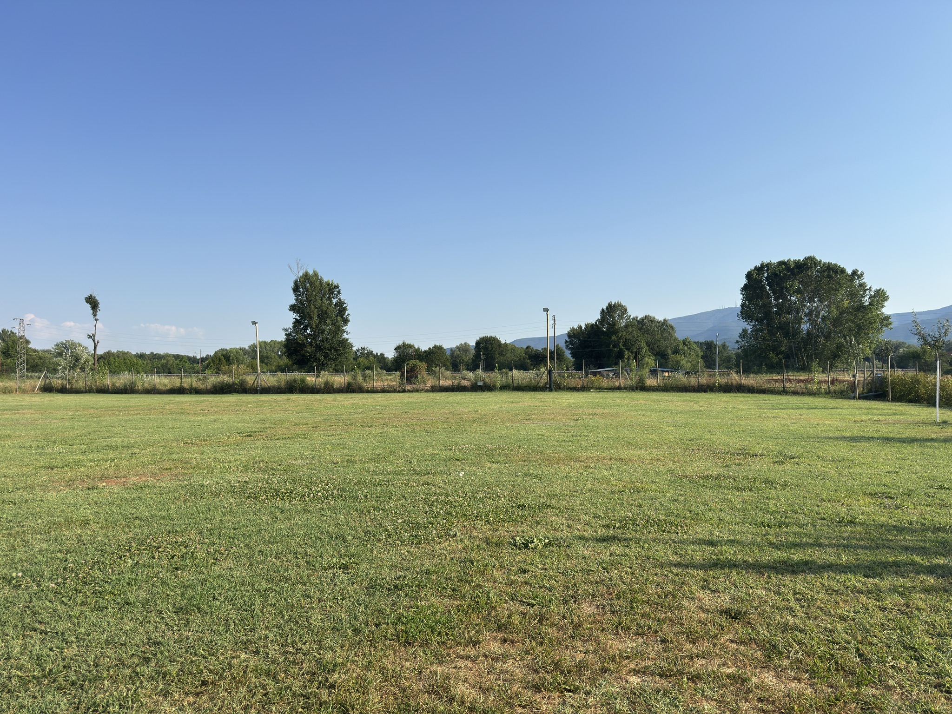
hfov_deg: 71.6
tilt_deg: +1.7
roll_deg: +0.1
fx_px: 660
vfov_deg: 56.8
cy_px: 357
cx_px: 476
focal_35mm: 24
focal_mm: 6.76
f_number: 1.78
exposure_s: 1/5376
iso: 100
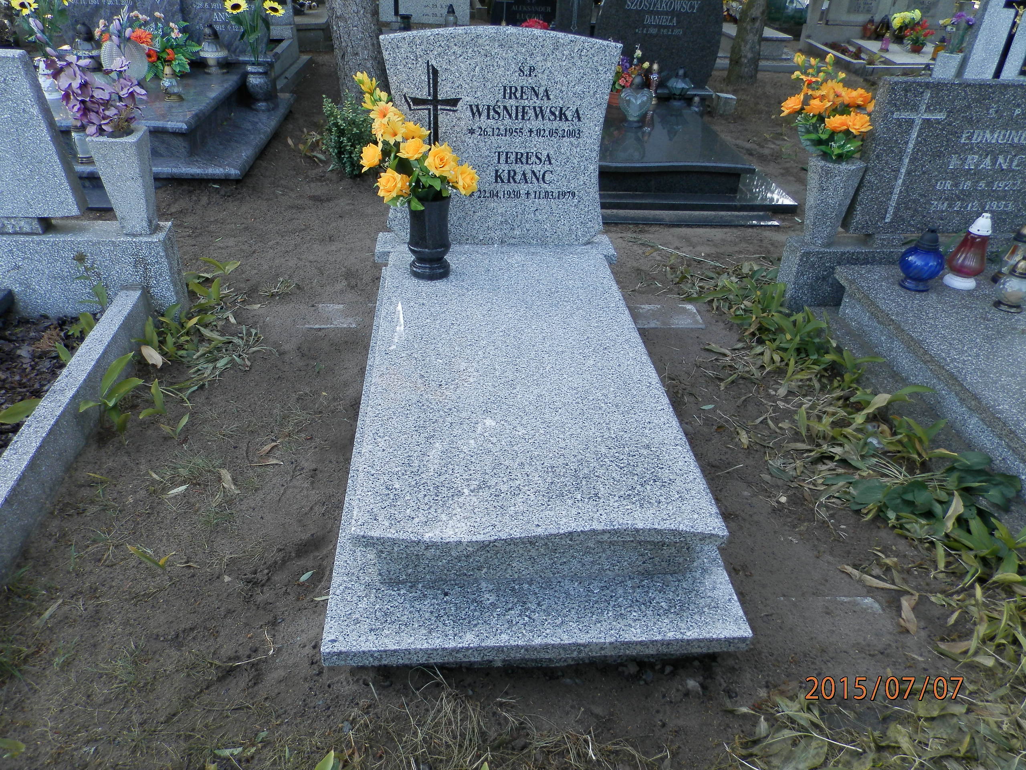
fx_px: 741
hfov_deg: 69.4
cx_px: 513
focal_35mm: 25
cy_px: 385
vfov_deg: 54.9
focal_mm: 4.5
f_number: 3.1
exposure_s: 1/80
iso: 80
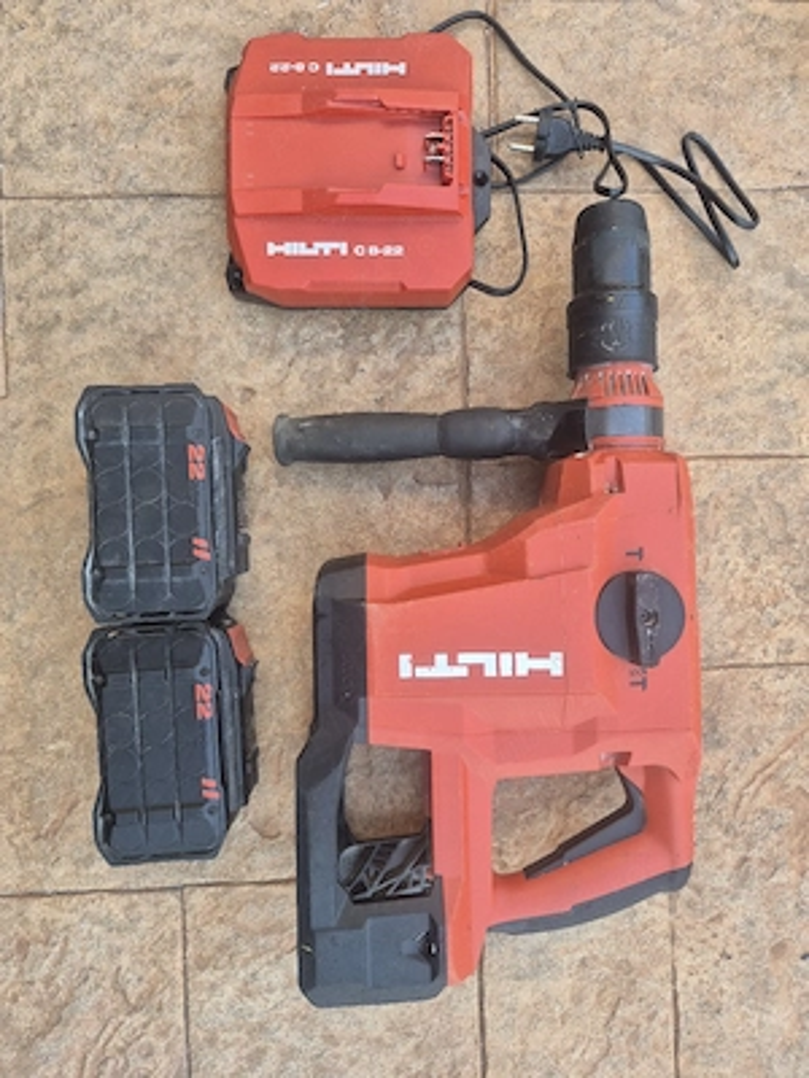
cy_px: 539
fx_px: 717
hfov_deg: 58.9
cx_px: 404
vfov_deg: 73.9
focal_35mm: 23
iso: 125
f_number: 1.8
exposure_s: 1/182
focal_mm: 5.4
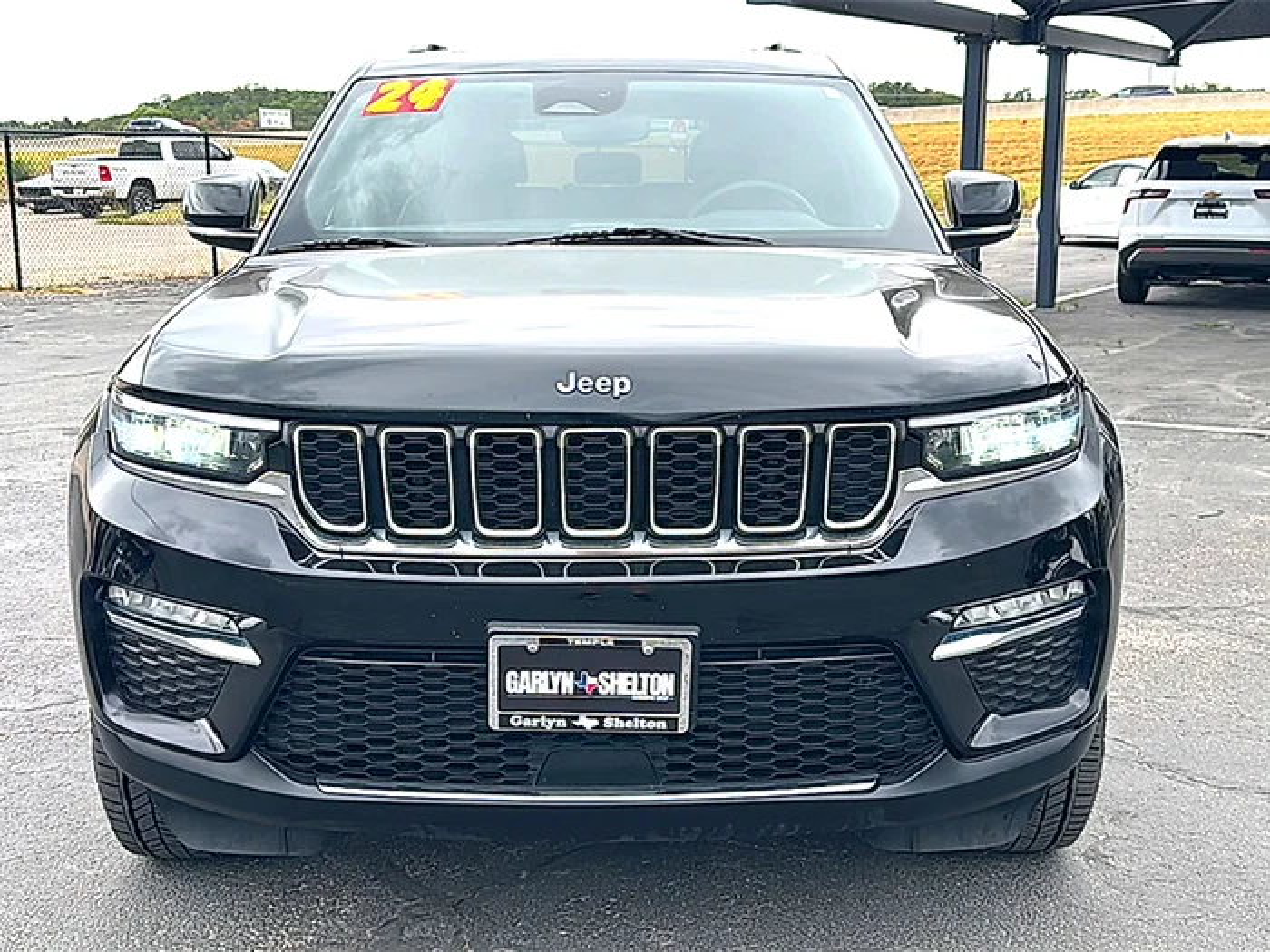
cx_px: 635
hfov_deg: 50.1
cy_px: 476
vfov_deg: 38.7
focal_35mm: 37
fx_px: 1357
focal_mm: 6.86
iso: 80
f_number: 1.78
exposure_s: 1/991
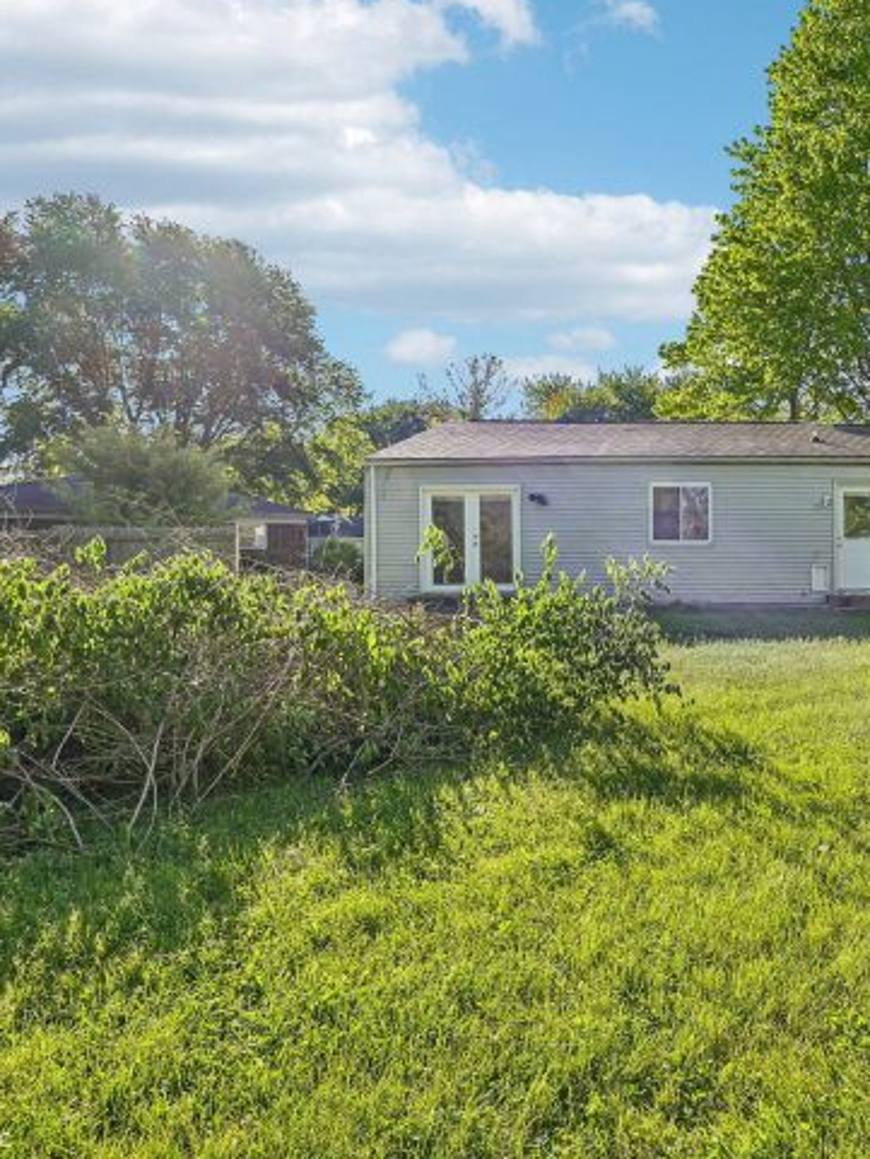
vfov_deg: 71.6
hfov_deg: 50.3
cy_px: 569
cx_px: 786
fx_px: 804
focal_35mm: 24
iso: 100
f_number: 8
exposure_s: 1/160
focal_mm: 16
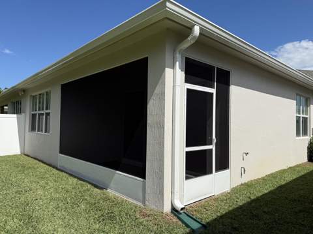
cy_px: 117
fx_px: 217
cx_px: 156
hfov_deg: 71.7
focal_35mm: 24
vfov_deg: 56.7
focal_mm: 6.76
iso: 80
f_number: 1.78
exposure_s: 1/6173
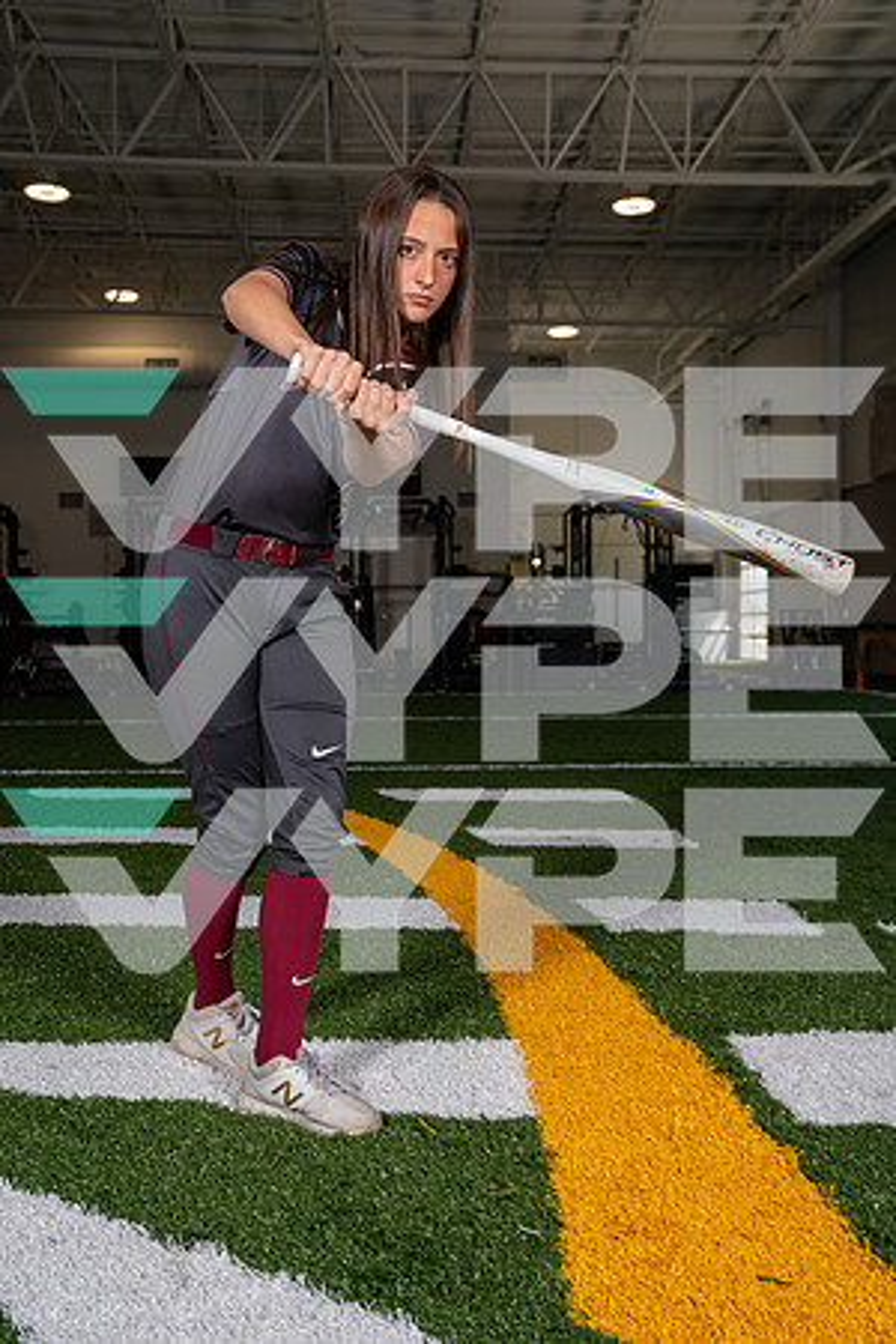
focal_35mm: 41
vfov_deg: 47.4
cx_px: 448
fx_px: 1531
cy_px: 672
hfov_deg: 32.6
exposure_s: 1/200
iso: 200
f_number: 5.6
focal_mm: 41
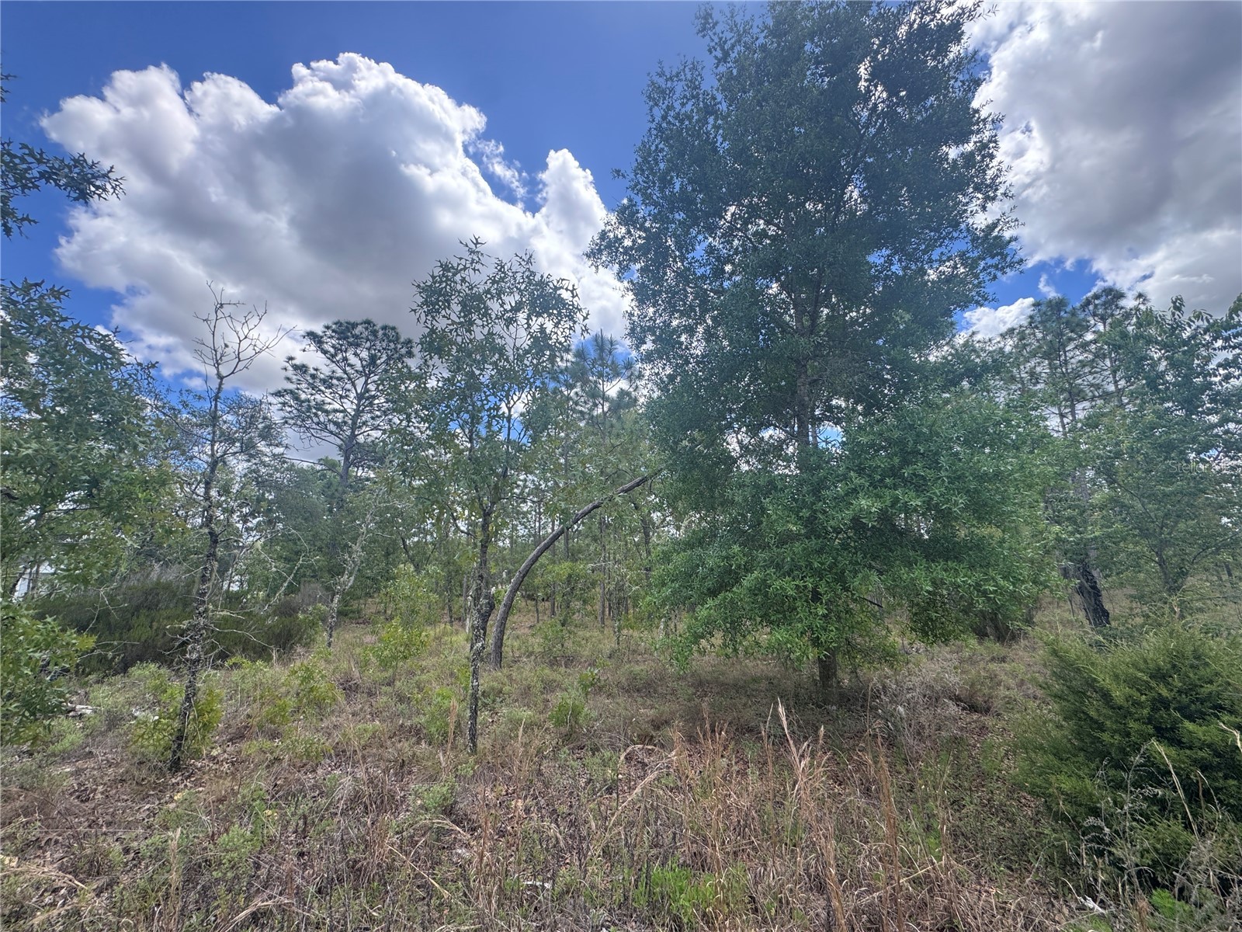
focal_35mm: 14
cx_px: 621
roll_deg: +0.9
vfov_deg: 85.7
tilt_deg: +11.7
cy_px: 466
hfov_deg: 102.1
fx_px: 502
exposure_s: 1/652
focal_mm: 2.22
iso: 40
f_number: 2.2
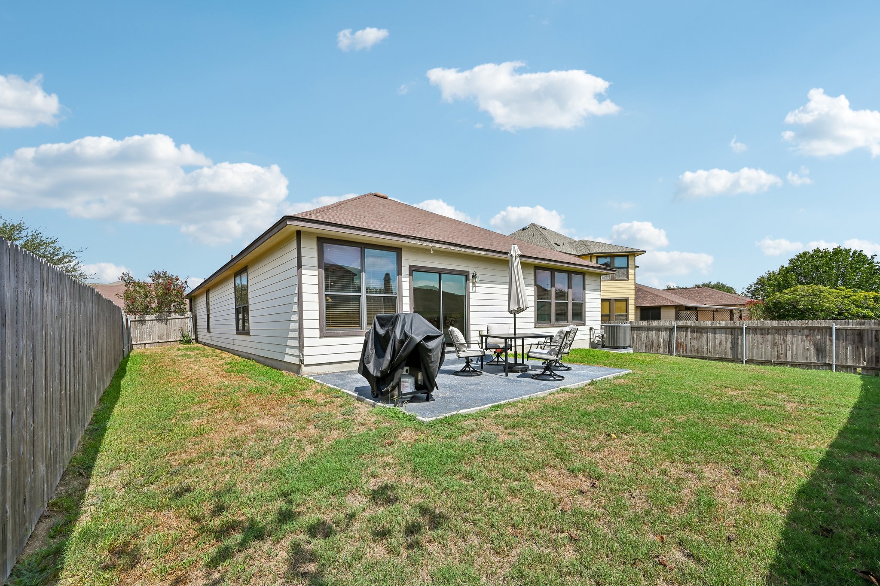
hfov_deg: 104.3
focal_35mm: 14
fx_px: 342
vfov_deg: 81.2
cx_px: 440
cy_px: 293
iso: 100
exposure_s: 1/400
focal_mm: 14
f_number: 8
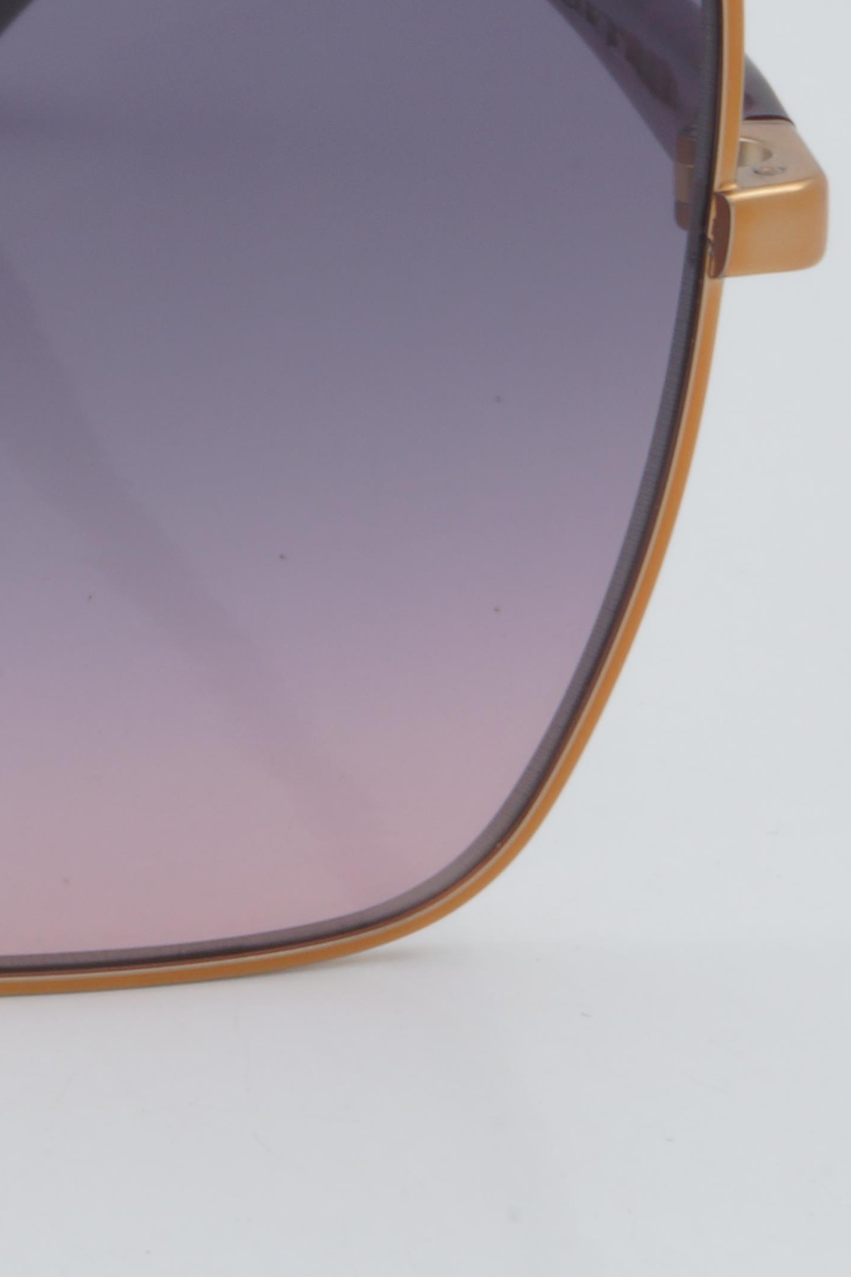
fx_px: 8205
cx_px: -924
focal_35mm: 231
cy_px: 309
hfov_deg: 5.8
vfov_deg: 8.9
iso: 100
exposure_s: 1/3
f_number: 32
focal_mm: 55
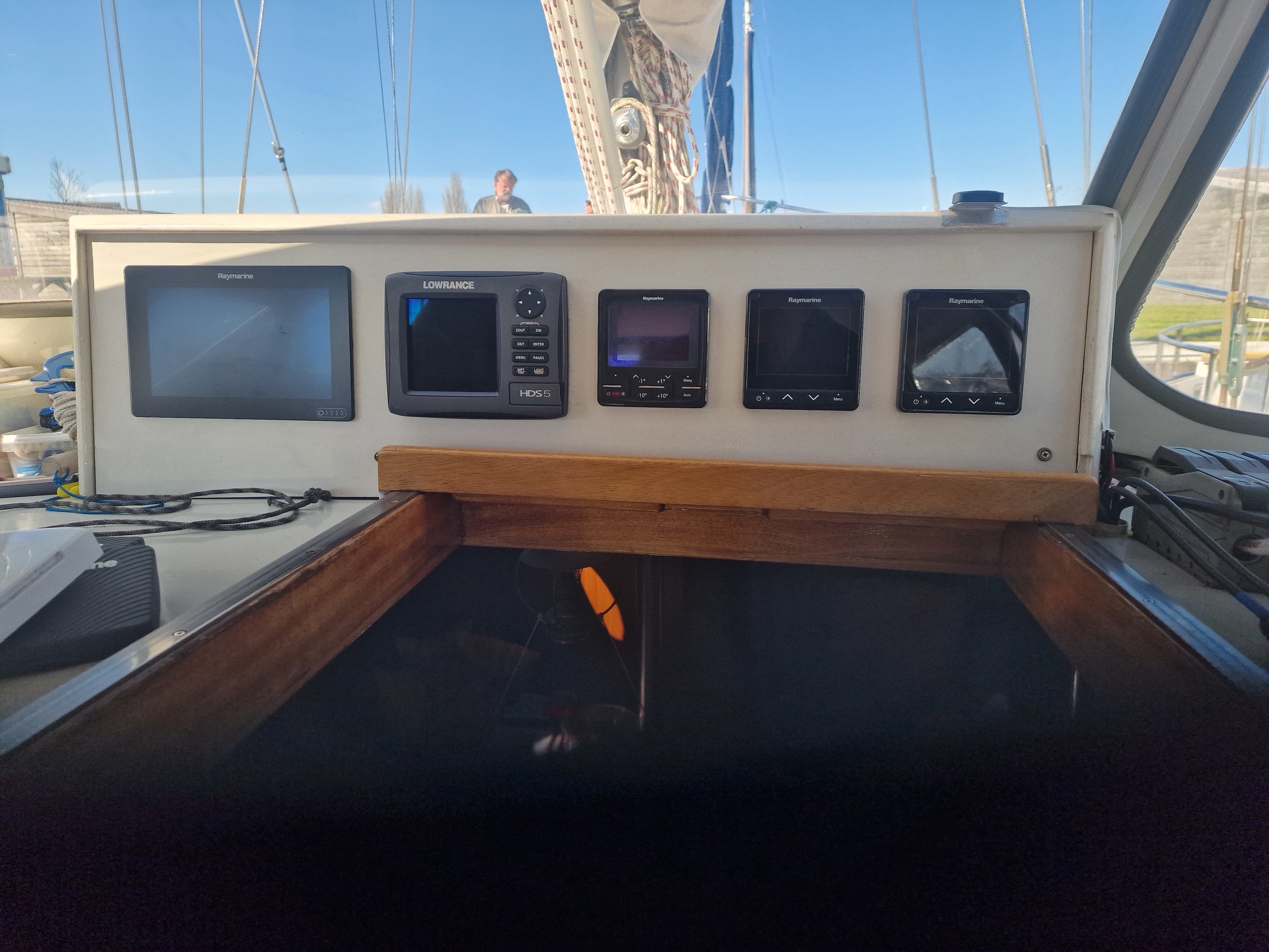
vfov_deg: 58.9
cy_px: 476
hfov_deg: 73.9
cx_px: 634
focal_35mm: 23
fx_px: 843
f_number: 1.8
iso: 50
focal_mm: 6.4
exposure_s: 1/336
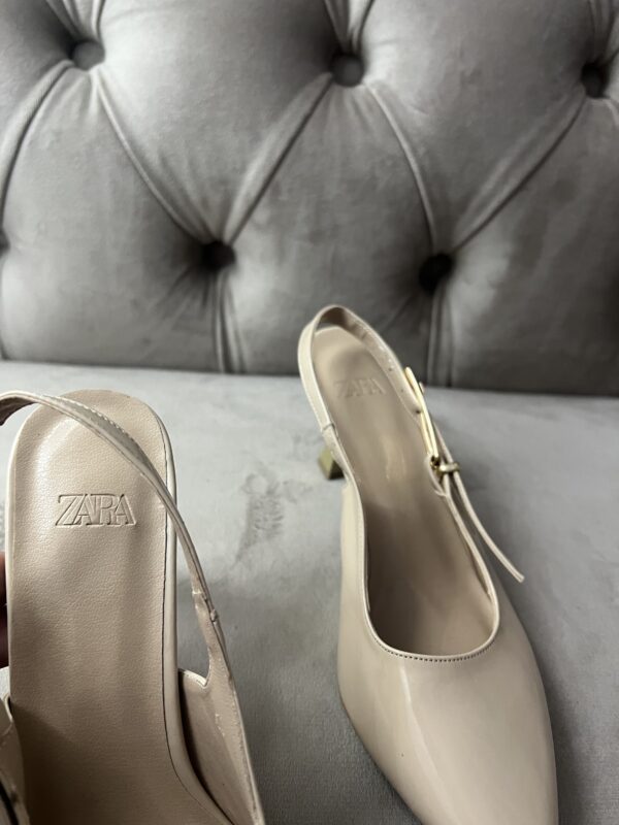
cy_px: 412
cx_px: 310
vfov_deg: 67.3
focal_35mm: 26
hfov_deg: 53.1
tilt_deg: -40.6
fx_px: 620
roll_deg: -6.1
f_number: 1.5
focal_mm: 5.7
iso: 250
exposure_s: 1/50
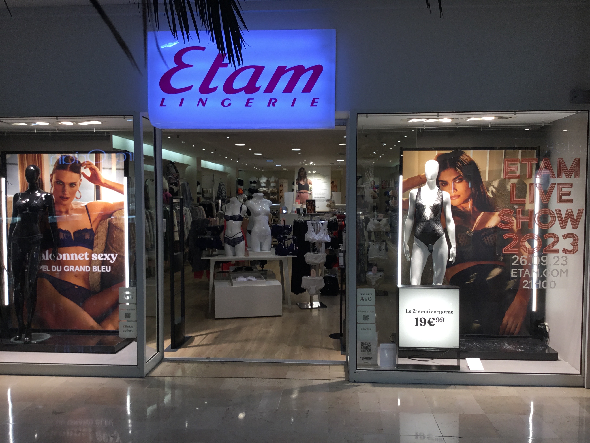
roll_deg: -0.3
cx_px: 295
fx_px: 528
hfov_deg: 58.4
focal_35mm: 31
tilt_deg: -2.2
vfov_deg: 45.4
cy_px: 222
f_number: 2.4
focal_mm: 3.3
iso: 25
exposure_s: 1/50
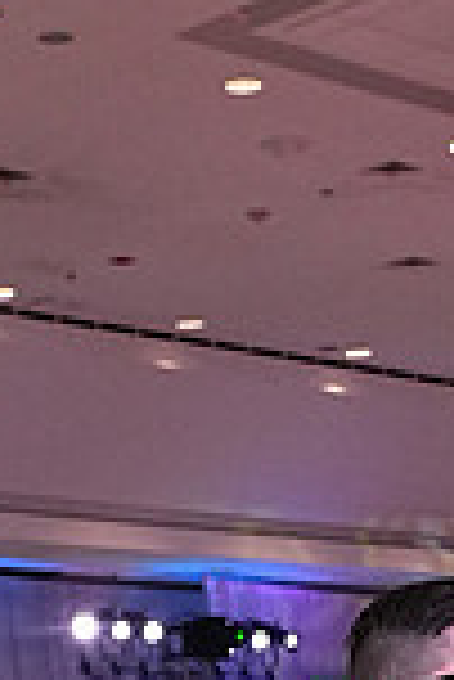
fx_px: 2604
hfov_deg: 9.8
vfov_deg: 13.1
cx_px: 591
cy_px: 1297
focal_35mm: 138
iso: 2500
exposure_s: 1/250
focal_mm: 24
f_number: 7.1
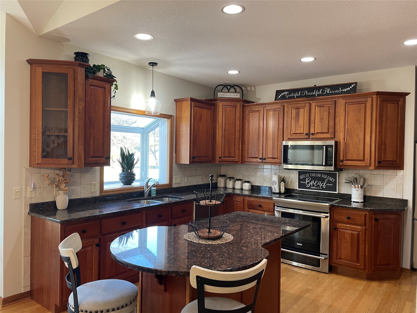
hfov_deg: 67.3
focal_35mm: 26
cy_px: 156
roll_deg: -0.9
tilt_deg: +0.0
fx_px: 313
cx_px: 208
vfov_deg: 53.1
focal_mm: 4.2
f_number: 1.6
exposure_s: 1/60
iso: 80
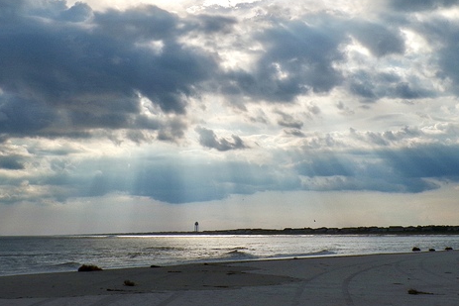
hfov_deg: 30.4
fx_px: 842
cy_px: 162
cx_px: 279
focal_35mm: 66
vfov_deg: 20.6
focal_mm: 8.7
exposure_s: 1/850
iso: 100
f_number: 9.2
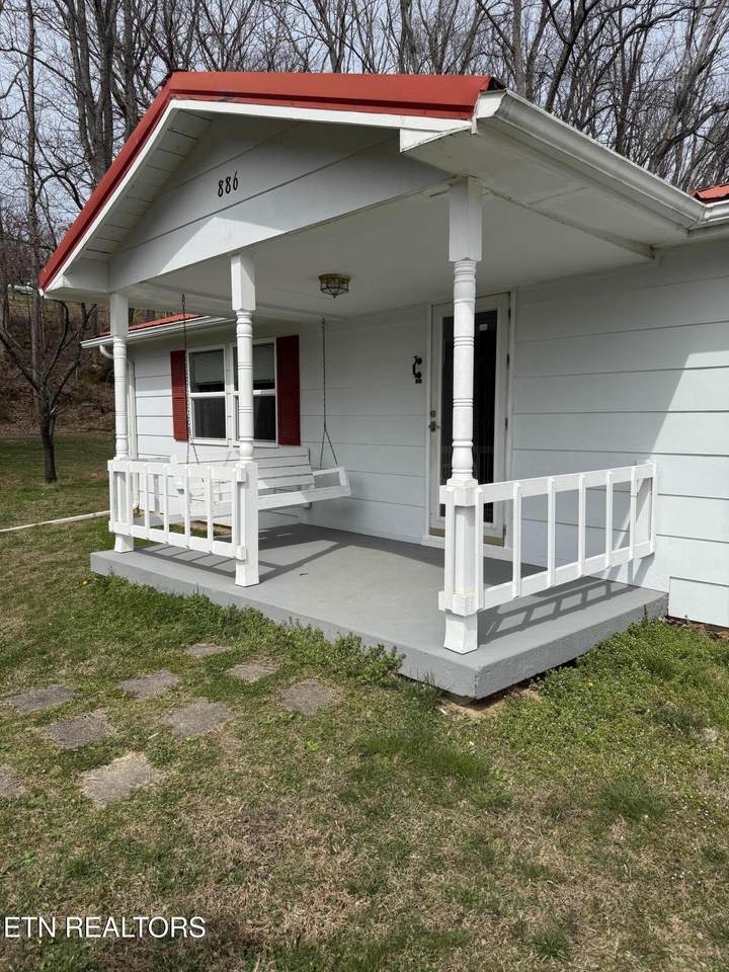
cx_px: 364
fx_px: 674
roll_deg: +0.5
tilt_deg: -4.1
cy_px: 486
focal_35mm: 24
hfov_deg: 56.8
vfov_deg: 71.6
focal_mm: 6.76
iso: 80
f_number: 1.78
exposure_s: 1/4975
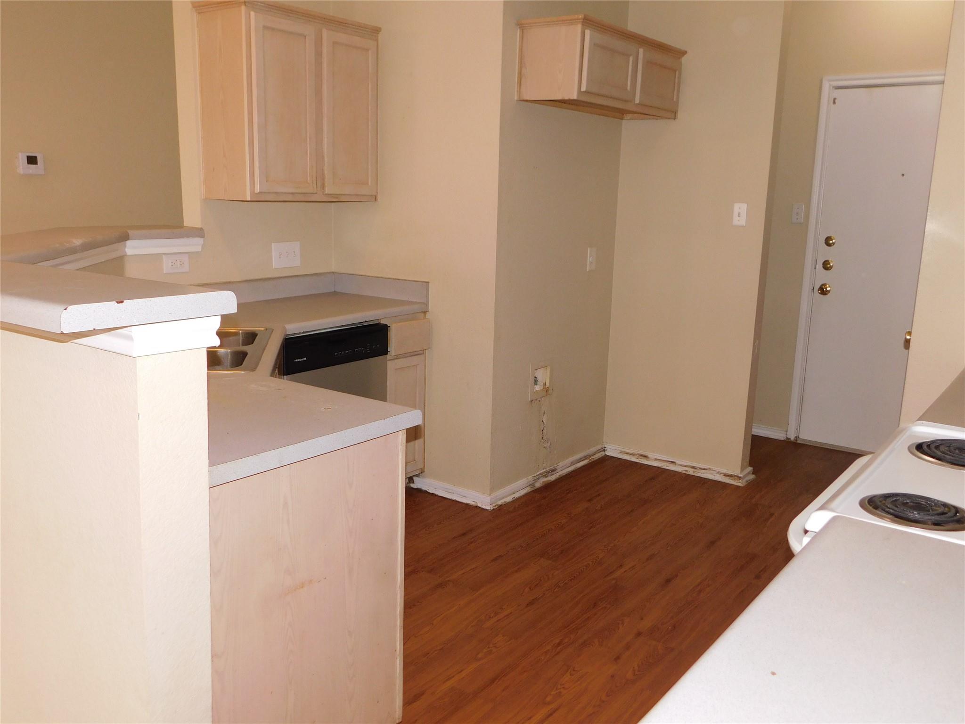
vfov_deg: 46.8
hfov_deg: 60.0
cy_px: 362
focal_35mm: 30
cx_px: 482
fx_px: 836
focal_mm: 5.3
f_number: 3.2
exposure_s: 1/30
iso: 200
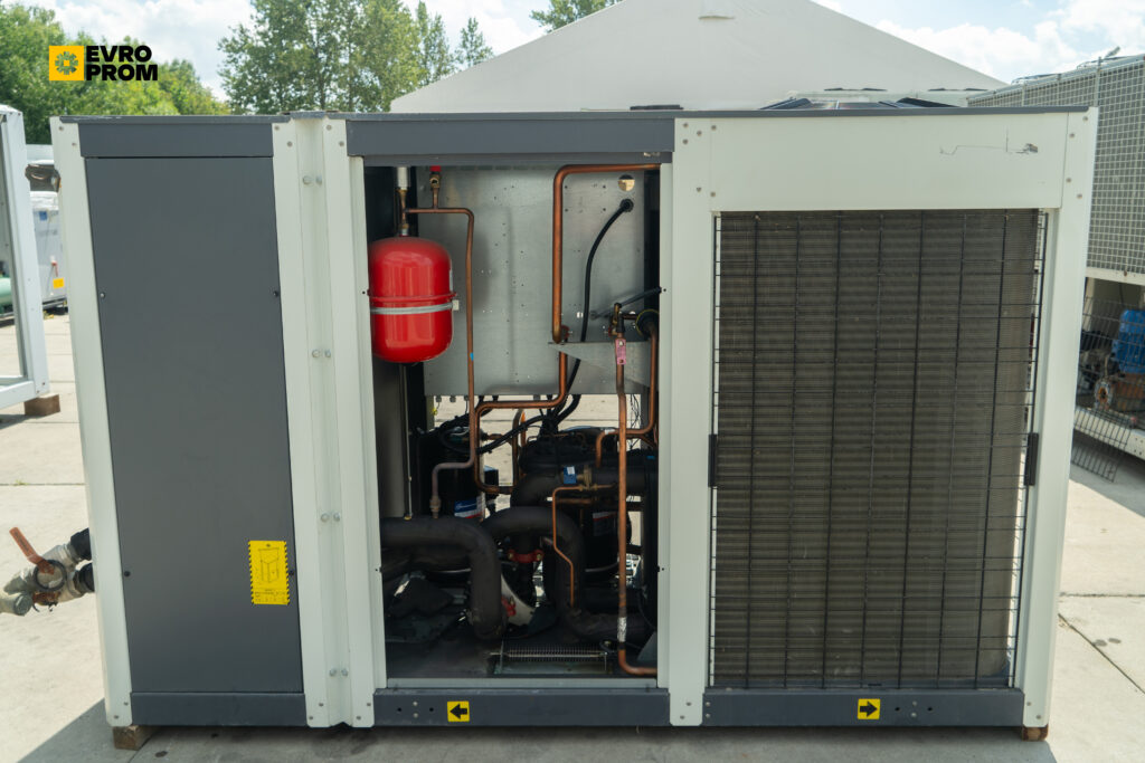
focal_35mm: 30
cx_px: 572
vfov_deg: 43.6
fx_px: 954
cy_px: 382
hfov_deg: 61.9
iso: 100
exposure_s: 1/80
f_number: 5.6
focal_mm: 30
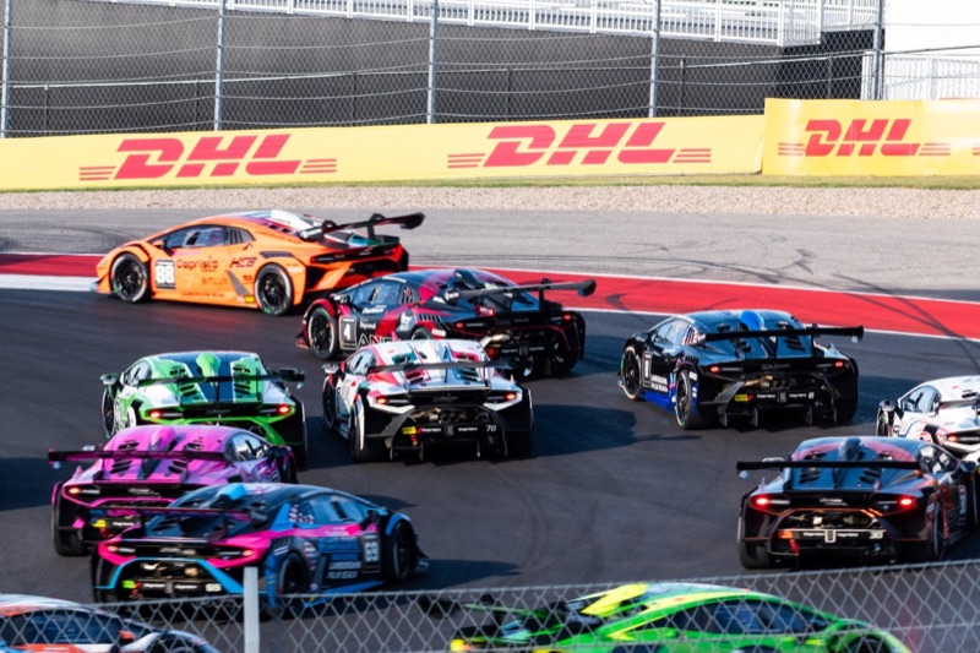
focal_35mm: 300
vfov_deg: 4.6
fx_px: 8164
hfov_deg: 6.9
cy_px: 326
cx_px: 490
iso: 200
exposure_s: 1/250
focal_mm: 200
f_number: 7.1
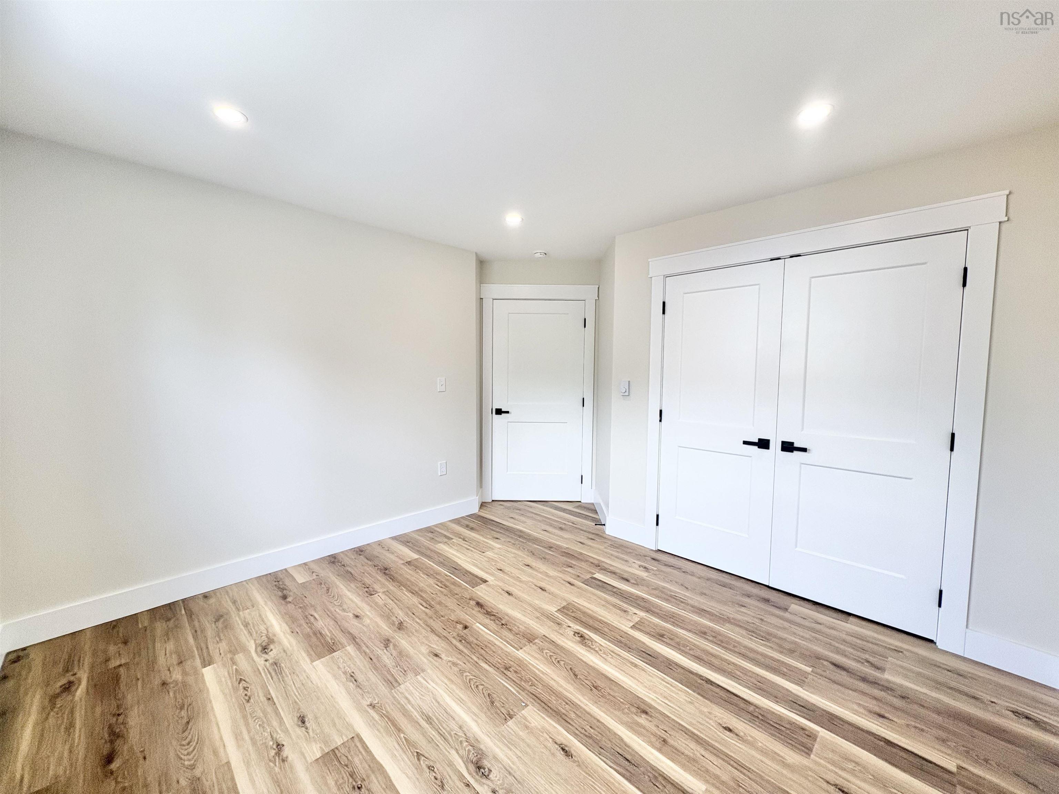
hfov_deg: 102.1
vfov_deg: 85.7
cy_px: 397
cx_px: 530
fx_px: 428
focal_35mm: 14
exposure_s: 1/120
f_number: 2.2
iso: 64
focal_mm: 2.22
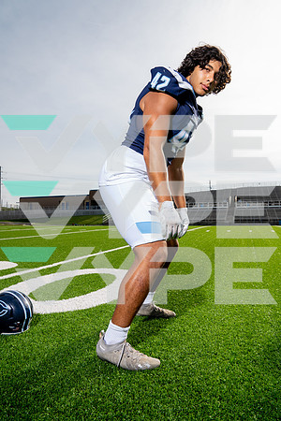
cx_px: 140
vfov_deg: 73.7
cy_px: 210
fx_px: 281
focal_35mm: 24
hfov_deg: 53.1
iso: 100
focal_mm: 24
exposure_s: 1/250
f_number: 6.3
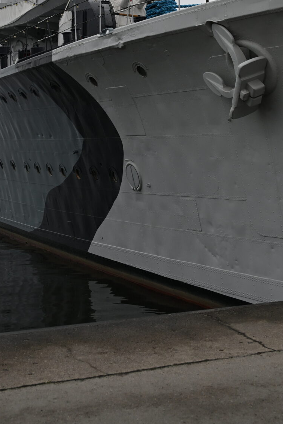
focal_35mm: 71
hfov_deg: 19.2
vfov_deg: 26.9
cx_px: 147
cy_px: 6
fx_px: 839
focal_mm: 31.5
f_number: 4
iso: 400
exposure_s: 1/500
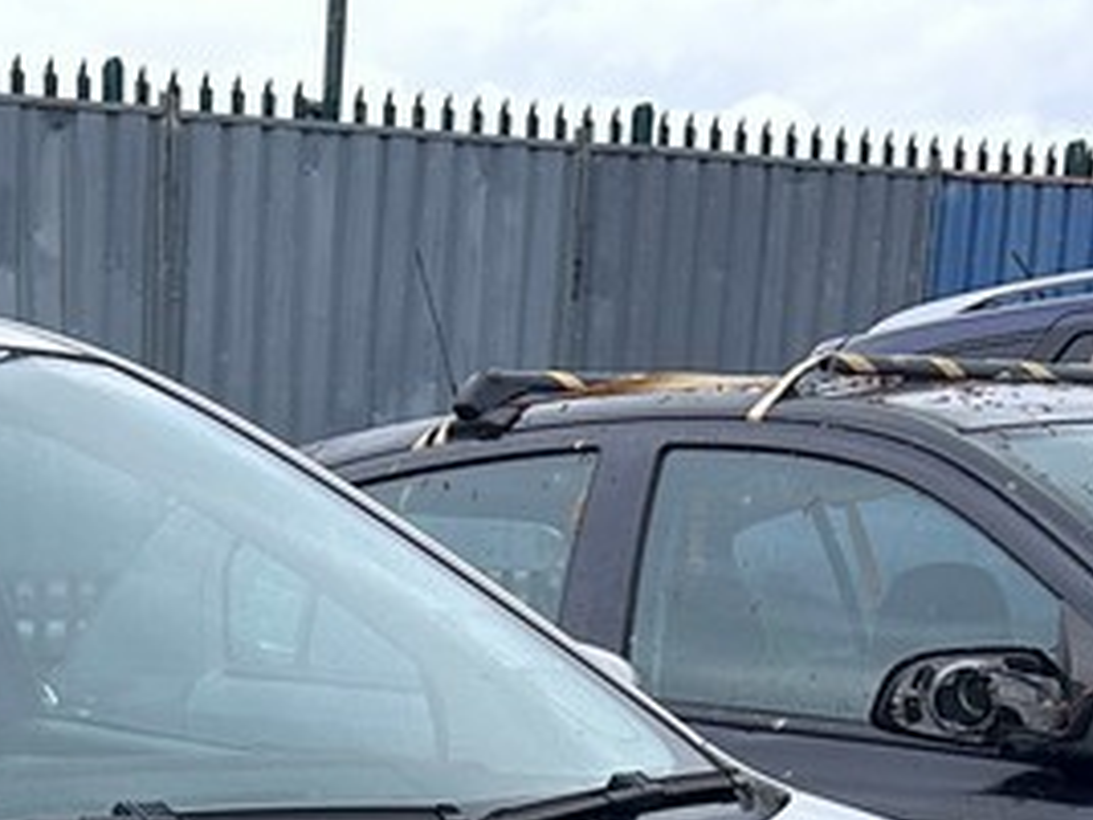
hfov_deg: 19.7
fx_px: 3063
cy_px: 1509
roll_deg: +1.3
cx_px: 16
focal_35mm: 97
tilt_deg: -16.4
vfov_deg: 13.5
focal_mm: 5.7
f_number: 1.5
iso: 50
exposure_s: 1/2165
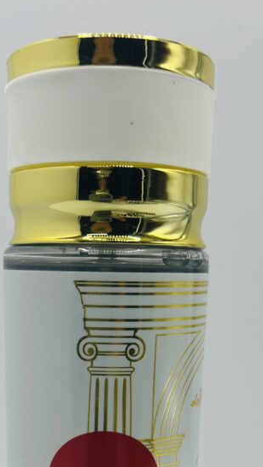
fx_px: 657
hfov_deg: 22.6
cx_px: 102
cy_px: 428
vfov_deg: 36.5
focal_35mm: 53
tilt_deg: -11.6
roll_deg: -1.5
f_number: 1.5
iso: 50
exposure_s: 1/581
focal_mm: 5.7
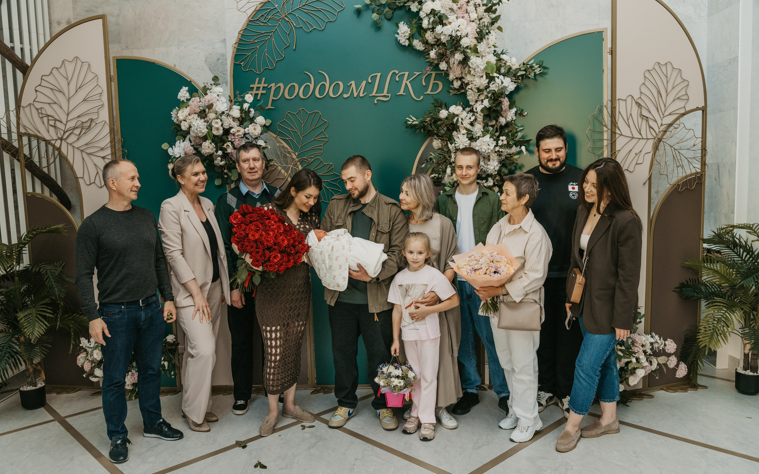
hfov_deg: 64.6
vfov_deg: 43.1
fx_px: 600
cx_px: 369
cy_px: 249
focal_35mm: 29
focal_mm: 27
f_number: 4.5
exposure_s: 1/160
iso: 320
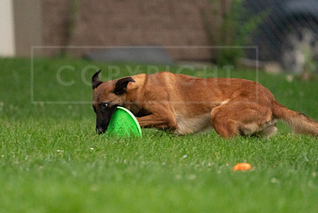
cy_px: 90
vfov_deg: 1.4
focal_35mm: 955
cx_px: 114
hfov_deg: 2.2
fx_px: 8439
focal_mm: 600
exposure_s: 1/1600
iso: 6400
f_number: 6.3
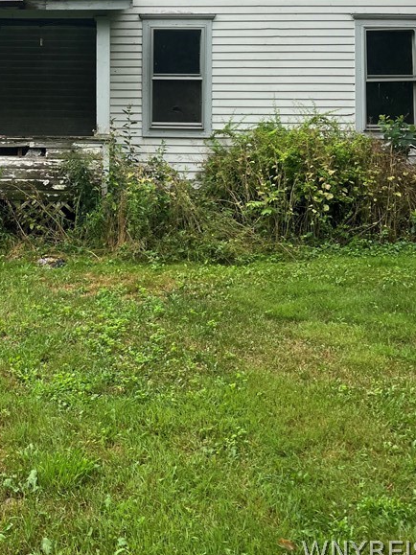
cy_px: 82
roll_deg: -1.5
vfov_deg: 39.0
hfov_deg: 30.5
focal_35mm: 46
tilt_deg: +4.9
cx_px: 68
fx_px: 737
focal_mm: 5.1
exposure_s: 1/943
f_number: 1.6
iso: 50
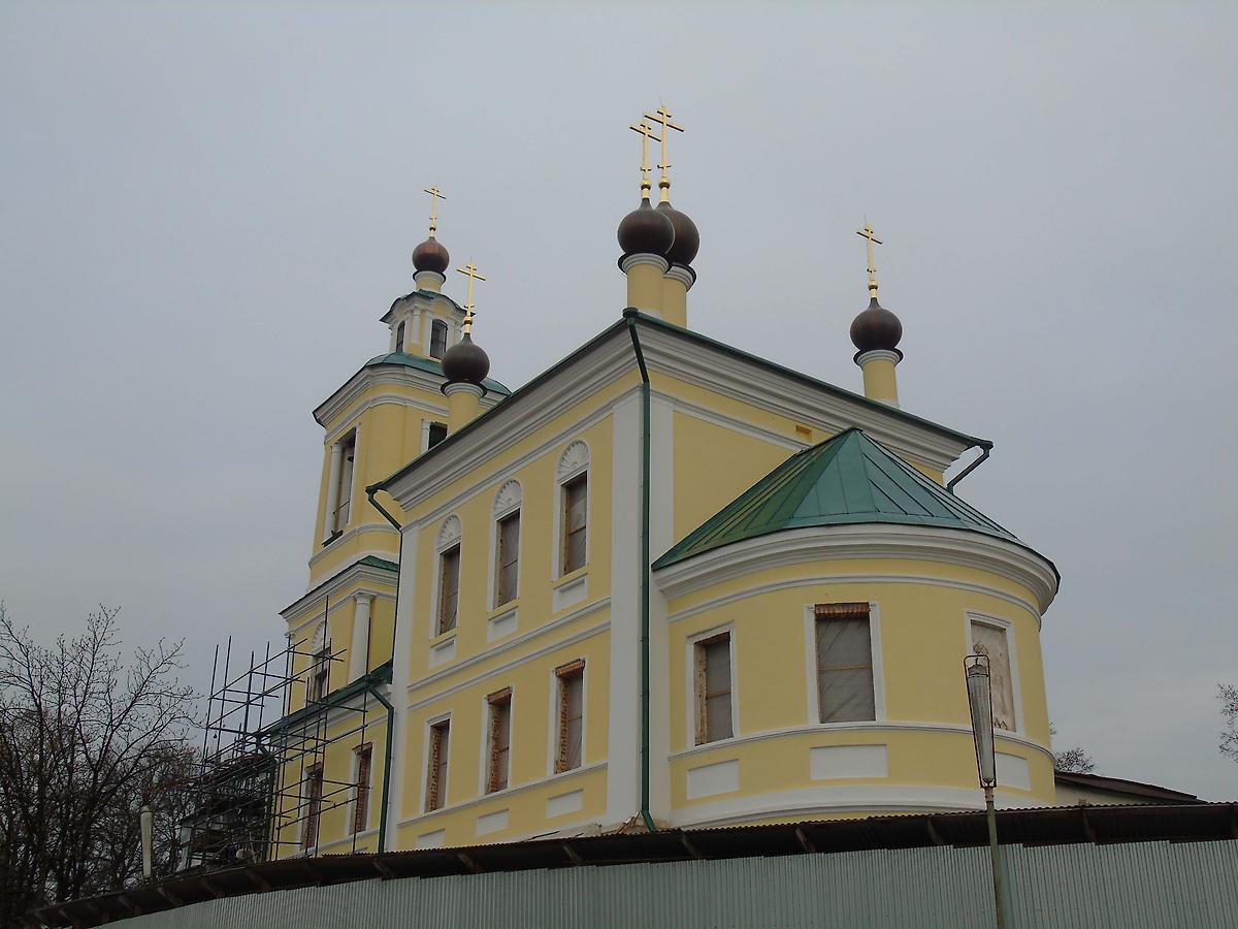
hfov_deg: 46.8
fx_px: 1431
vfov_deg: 36.0
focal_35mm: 40
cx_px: 619
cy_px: 464
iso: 80
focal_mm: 7.1
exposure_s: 1/640
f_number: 3.9
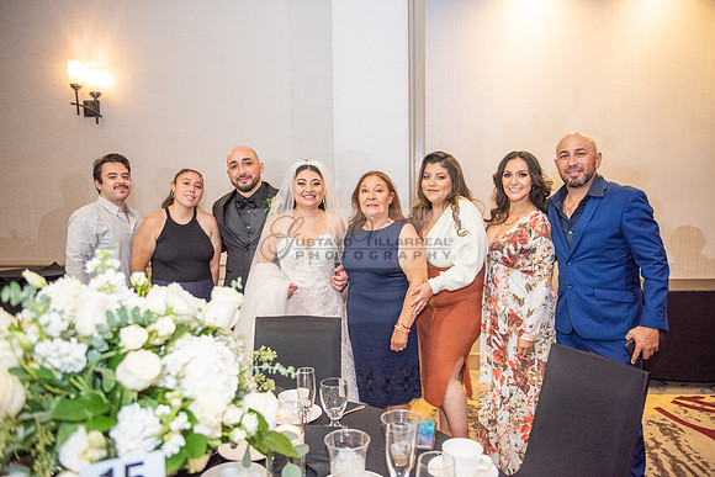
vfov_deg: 46.4
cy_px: 238
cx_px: 358
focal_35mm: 28
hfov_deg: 65.5
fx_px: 556
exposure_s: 1/200
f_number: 2.8
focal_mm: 28
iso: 1600
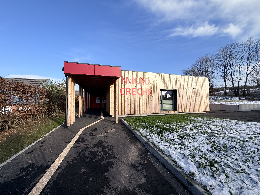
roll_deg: +0.3
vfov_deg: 85.7
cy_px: 98
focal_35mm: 14
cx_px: 130
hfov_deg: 102.1
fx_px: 105
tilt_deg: +2.8
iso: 50
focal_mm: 2.22
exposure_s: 1/1497
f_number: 2.2
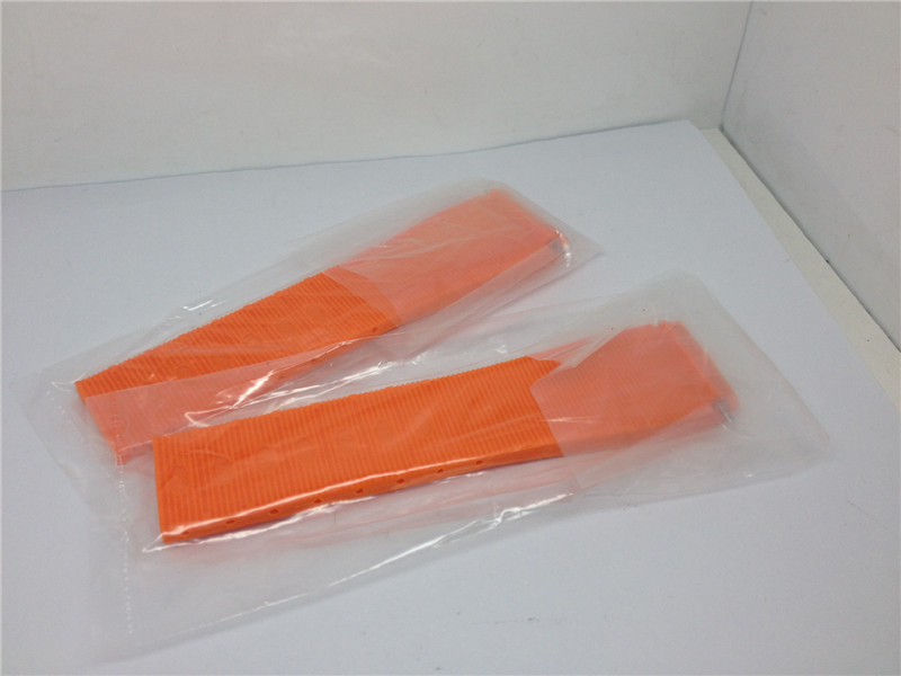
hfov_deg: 52.6
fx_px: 911
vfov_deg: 40.7
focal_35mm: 35
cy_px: 338
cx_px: 450
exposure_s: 1/154
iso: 50
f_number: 2.4
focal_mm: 4.28
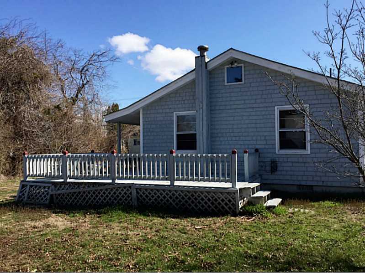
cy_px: 136
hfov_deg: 61.7
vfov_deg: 48.2
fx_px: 306
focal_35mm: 29
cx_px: 182
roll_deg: +0.2
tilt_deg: +1.9
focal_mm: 4.15
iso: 32
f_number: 2.2
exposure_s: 1/1647
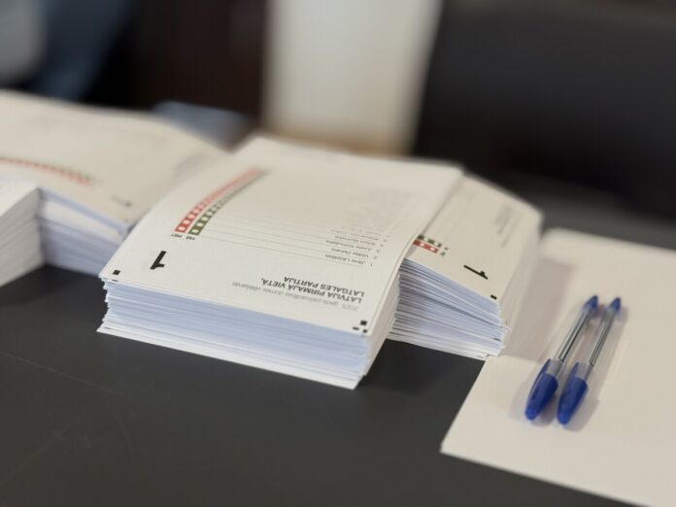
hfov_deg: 39.7
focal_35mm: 48
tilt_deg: -22.8
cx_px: 338
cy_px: 254
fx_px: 937
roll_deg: -3.7
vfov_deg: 30.3
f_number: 1.78
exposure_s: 1/50
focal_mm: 6.76
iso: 125
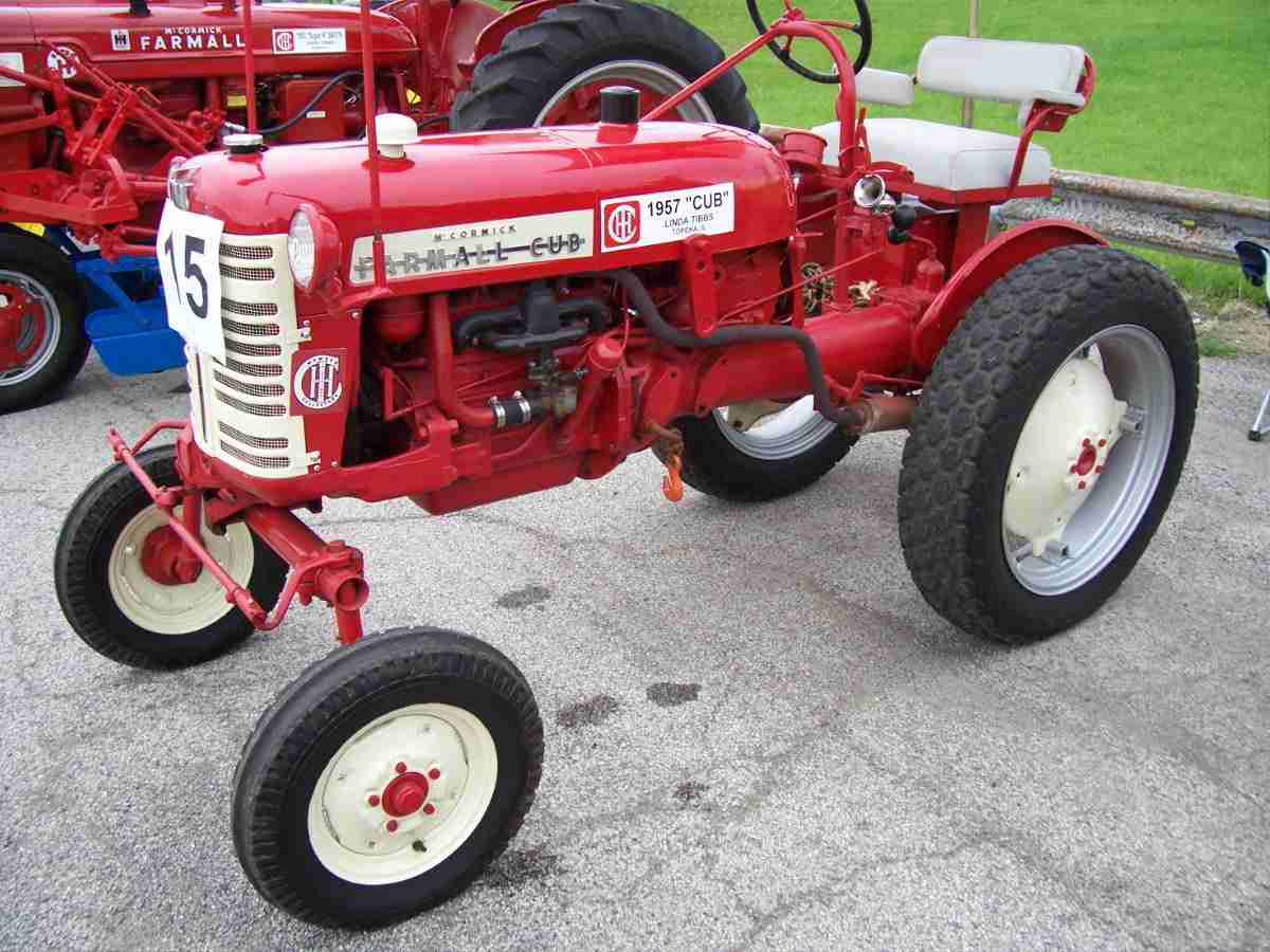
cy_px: 476
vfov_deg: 41.8
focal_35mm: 34
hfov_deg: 54.0
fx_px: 1247
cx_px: 635
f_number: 2.7
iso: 80
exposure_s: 1/320
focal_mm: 5.6
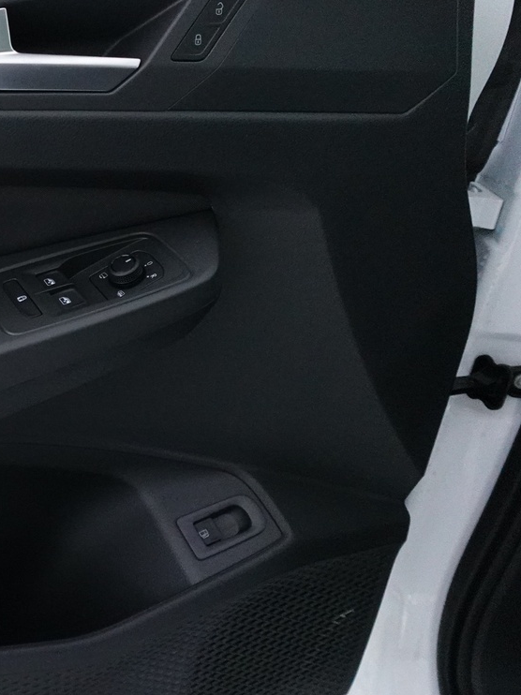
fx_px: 843
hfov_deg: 28.0
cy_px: 370
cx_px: -168
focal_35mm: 42
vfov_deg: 44.8
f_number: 2
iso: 2500
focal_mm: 7.6
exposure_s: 1/125
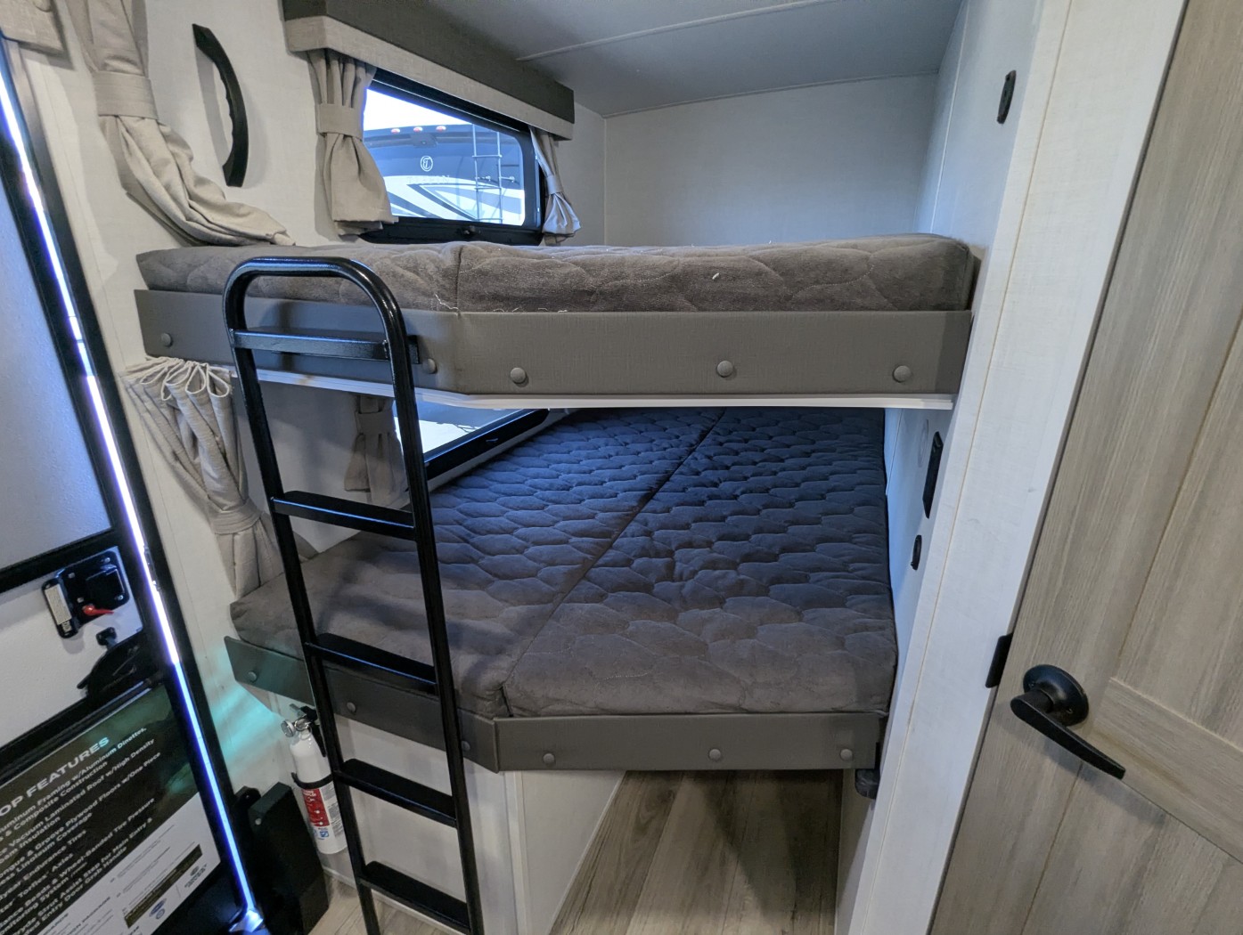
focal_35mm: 16
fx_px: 575
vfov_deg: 78.2
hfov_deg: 94.4
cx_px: 622
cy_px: 468
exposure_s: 1/87.8
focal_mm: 2.35
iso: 290
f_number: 2.2
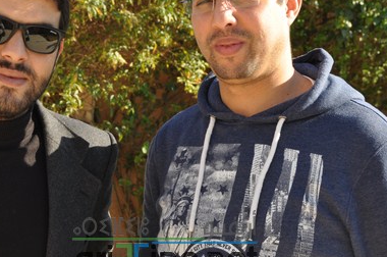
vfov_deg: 14.2
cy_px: 91
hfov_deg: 21.3
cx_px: 165
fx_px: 1030
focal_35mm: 96
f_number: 7.1
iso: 200
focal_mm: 38
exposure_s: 1/200
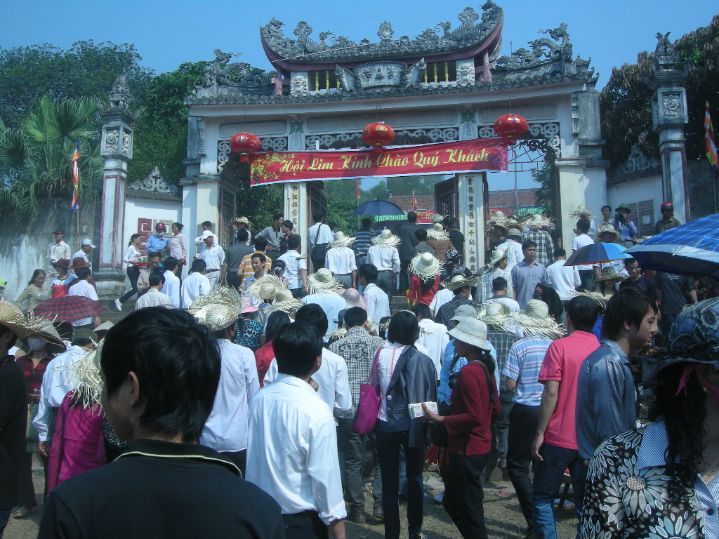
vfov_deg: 39.7
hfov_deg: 51.4
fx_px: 748
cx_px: 360
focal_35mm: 36
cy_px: 270
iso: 64
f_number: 6.1
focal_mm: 7.5
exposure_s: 1/250
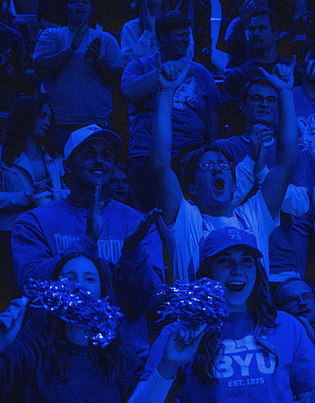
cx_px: 271
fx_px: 1177
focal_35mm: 99
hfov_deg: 15.1
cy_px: 202
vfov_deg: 19.5
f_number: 4
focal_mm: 70
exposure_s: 1/400
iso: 25600
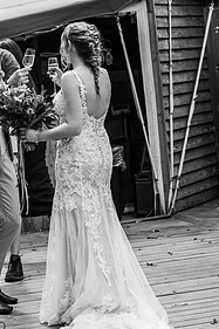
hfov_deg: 10.1
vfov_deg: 15.1
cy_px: 131
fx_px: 1242
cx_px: 56
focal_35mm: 136
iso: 100
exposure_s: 1/500
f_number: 4
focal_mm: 85
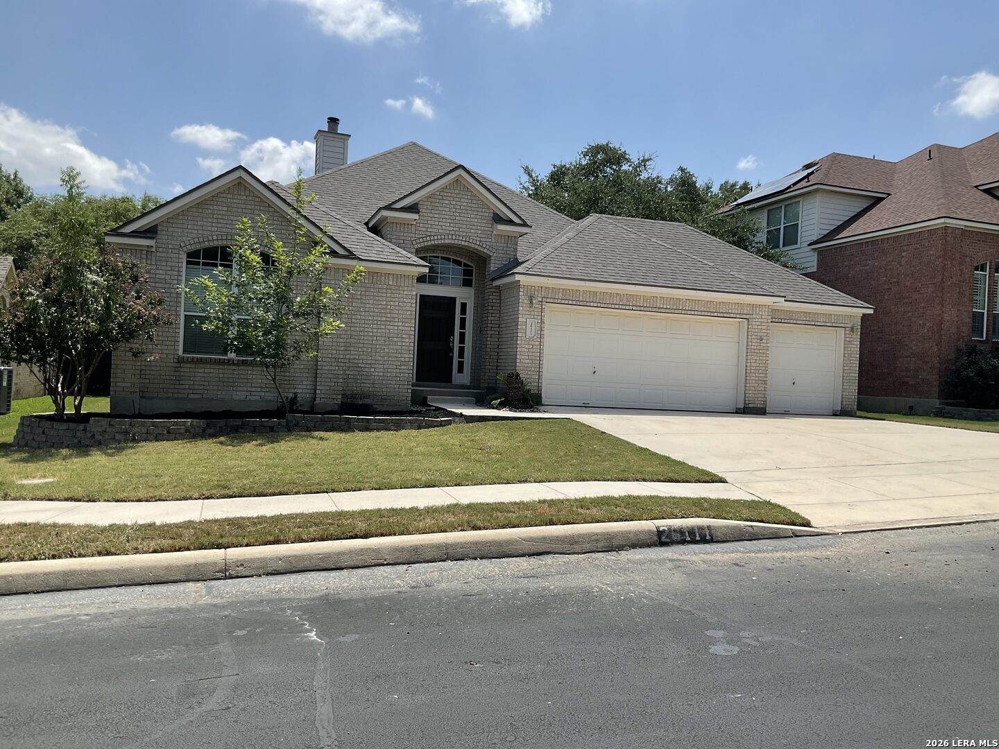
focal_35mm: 29
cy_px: 374
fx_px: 837
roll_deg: -2.5
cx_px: 500
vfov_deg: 48.2
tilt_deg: +0.3
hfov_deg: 61.7
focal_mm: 3
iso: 16
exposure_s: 1/2227
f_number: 1.8
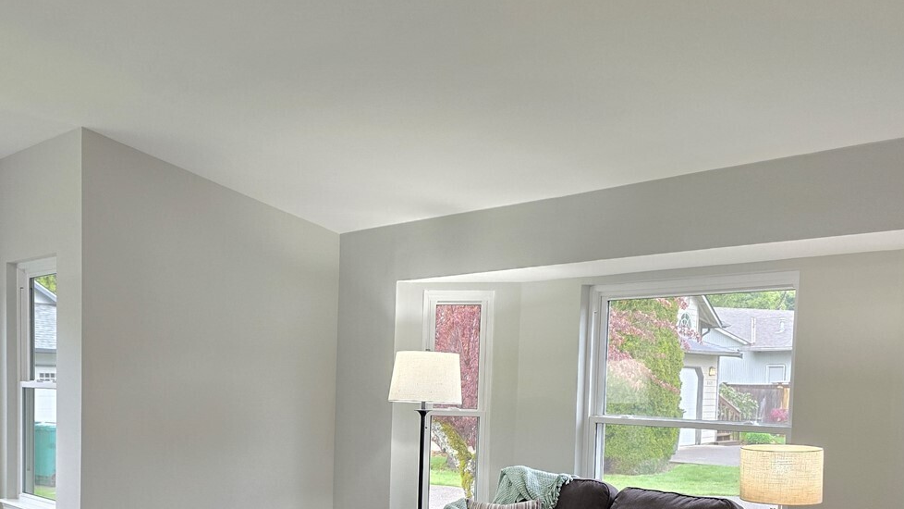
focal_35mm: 41
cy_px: 442
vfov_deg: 28.1
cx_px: 251
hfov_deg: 47.9
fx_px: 983
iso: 320
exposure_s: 1/120
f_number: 1.7
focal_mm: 6.3
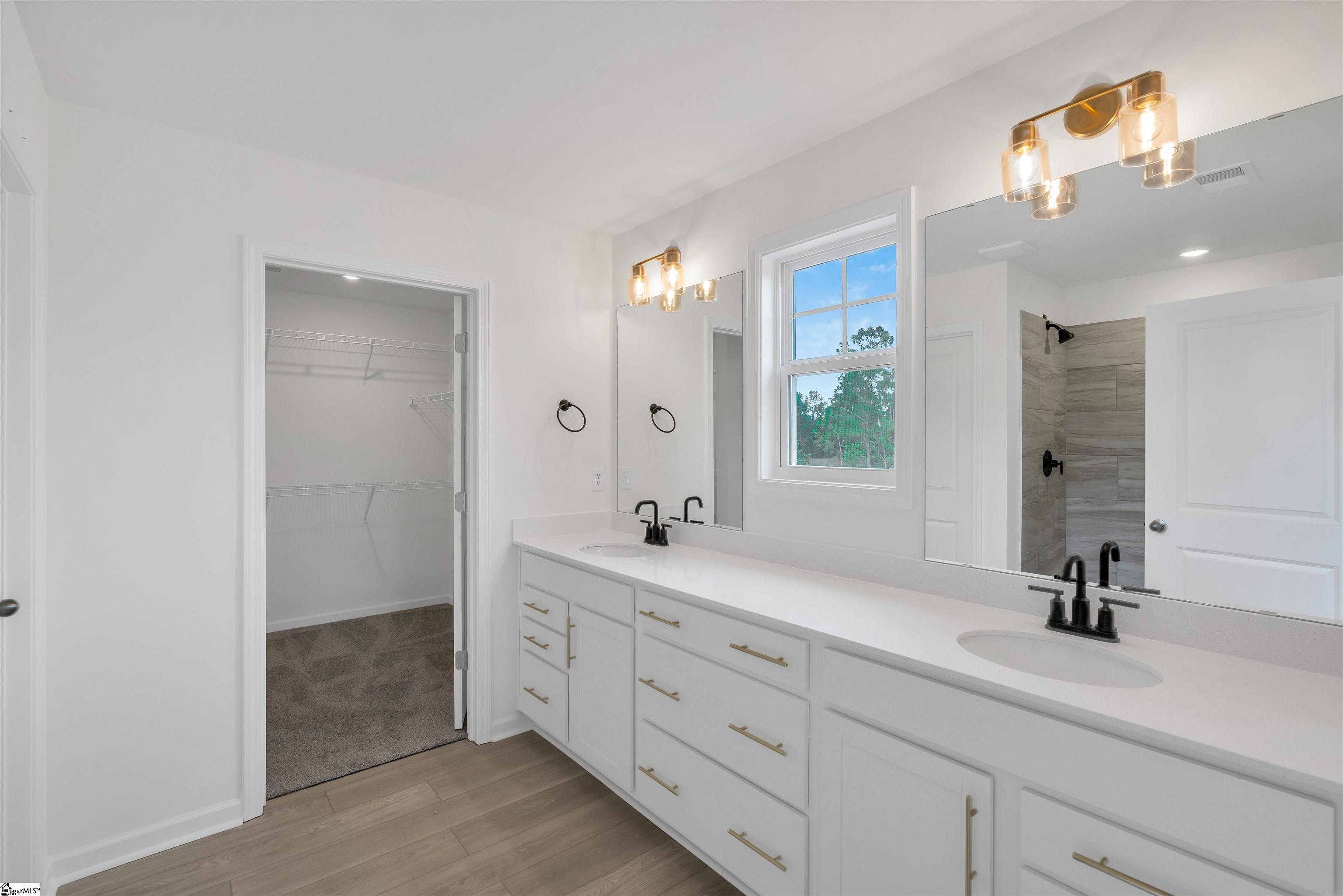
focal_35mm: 16
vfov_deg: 73.8
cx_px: 672
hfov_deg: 96.7
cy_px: 448
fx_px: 597
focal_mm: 16
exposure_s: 1/25
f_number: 9
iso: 160
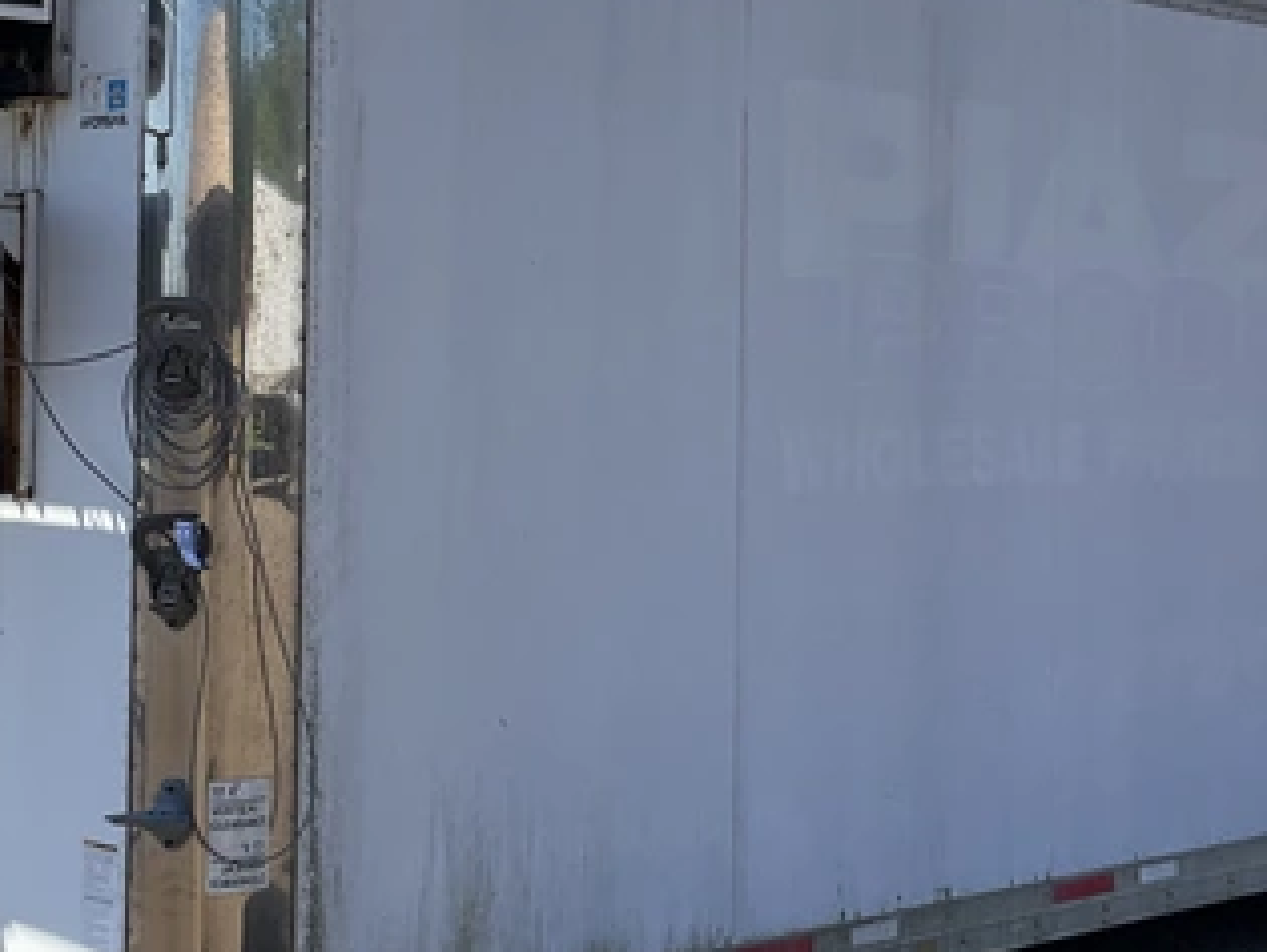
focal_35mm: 69
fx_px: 2528
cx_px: 463
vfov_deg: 21.3
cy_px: 368
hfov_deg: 28.0
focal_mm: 3
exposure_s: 1/1490
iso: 25
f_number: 1.8
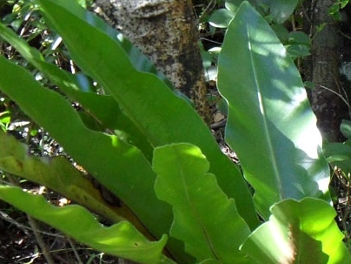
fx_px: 1369
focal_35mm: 135
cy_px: 289
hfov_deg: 14.4
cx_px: 341
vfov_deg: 10.8
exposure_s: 1/30
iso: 200
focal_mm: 6.5
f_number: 3.6
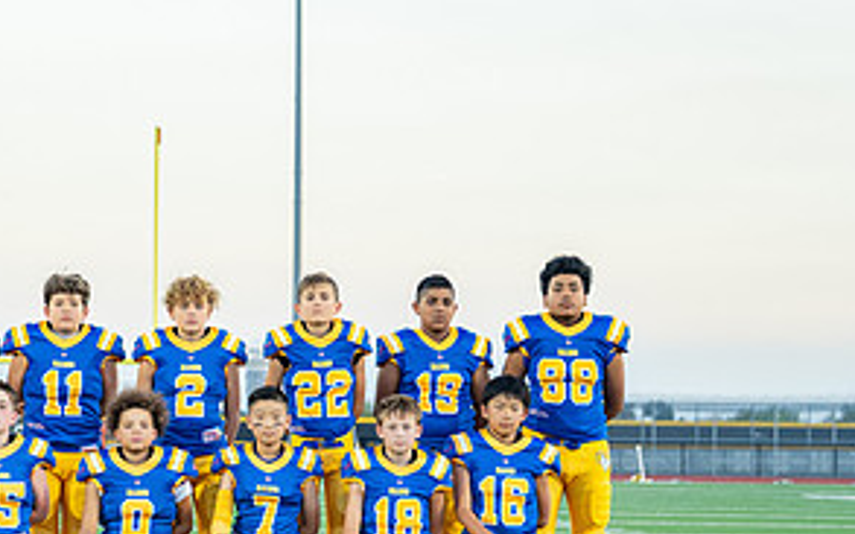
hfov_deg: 16.4
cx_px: 92
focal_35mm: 126
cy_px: 455
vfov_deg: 10.4
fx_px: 2935
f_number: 2.8
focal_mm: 50
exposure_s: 1/320
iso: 800
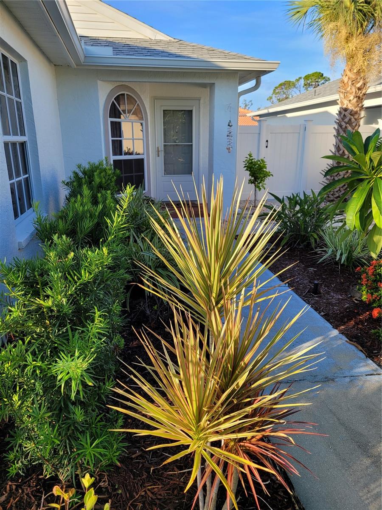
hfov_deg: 53.1
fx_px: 383
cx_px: 191
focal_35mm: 26
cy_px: 255
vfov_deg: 67.3
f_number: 1.8
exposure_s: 1/752
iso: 40
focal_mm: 5.4
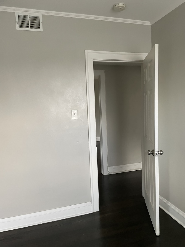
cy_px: 124
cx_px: 92
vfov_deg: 67.3
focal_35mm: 26
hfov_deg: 53.1
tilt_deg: -6.9
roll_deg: +2.7
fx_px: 185
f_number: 1.6
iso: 250
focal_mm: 4.2
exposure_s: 1/60
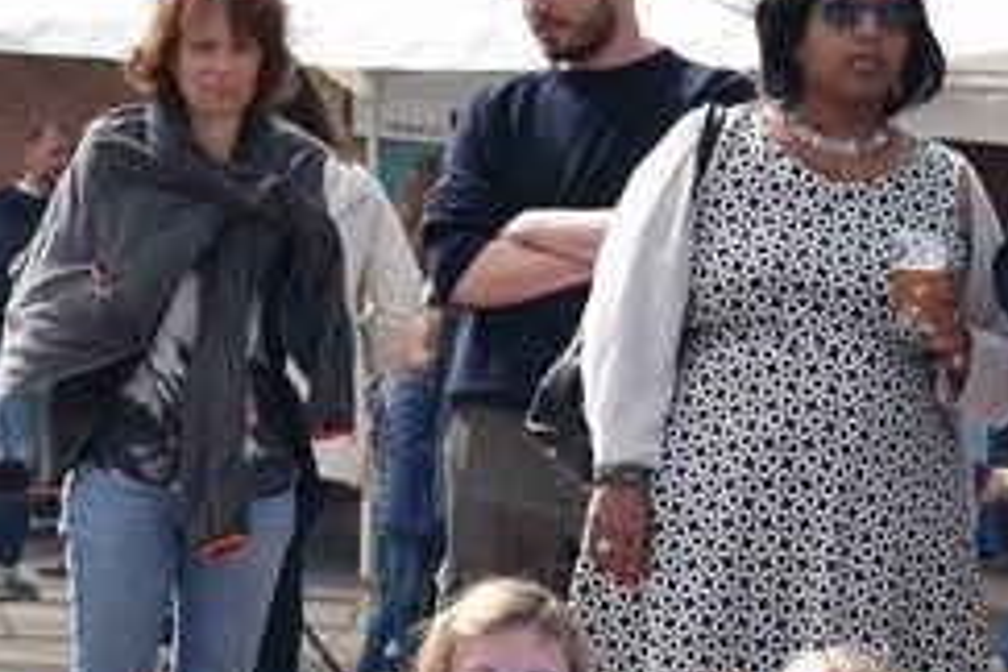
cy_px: 1354
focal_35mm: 316
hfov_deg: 6.5
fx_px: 8847
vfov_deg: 4.3
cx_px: 290
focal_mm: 50
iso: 100
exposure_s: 1/500
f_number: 5
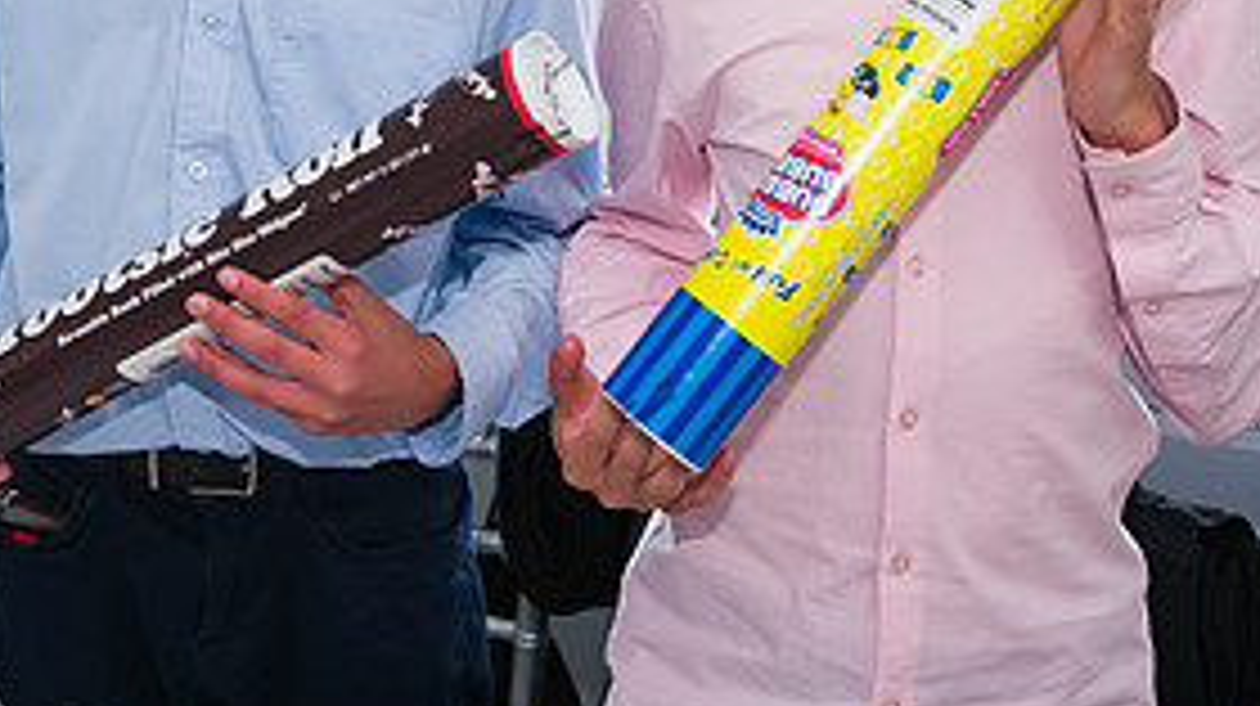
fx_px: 2537
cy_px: -88
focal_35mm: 76
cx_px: 423
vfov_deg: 15.4
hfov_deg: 27.7
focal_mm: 35
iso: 800
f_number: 4
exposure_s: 1/200
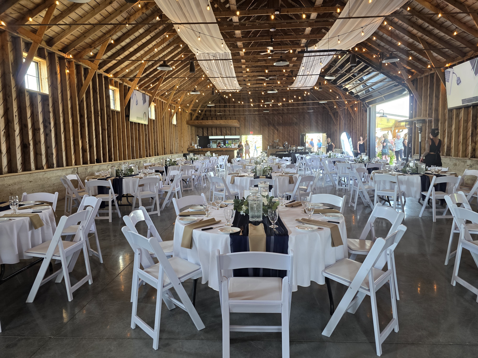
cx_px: 239
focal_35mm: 23
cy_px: 179
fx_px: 318
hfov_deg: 73.9
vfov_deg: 58.9
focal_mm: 6.3
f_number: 1.7
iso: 250
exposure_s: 1/120
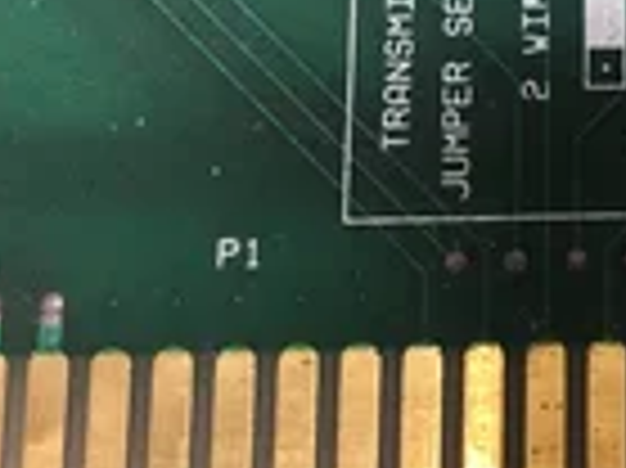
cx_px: 694
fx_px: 1608
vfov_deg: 16.0
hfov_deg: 20.9
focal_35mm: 89
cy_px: -81
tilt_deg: -73.8
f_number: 2.4
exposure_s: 1/60
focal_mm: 3.3
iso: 25
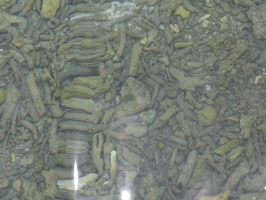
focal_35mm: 96
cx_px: 133
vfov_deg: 15.4
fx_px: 738
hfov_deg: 20.4
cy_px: 100
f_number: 5
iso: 80
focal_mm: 15.8
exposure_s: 1/500
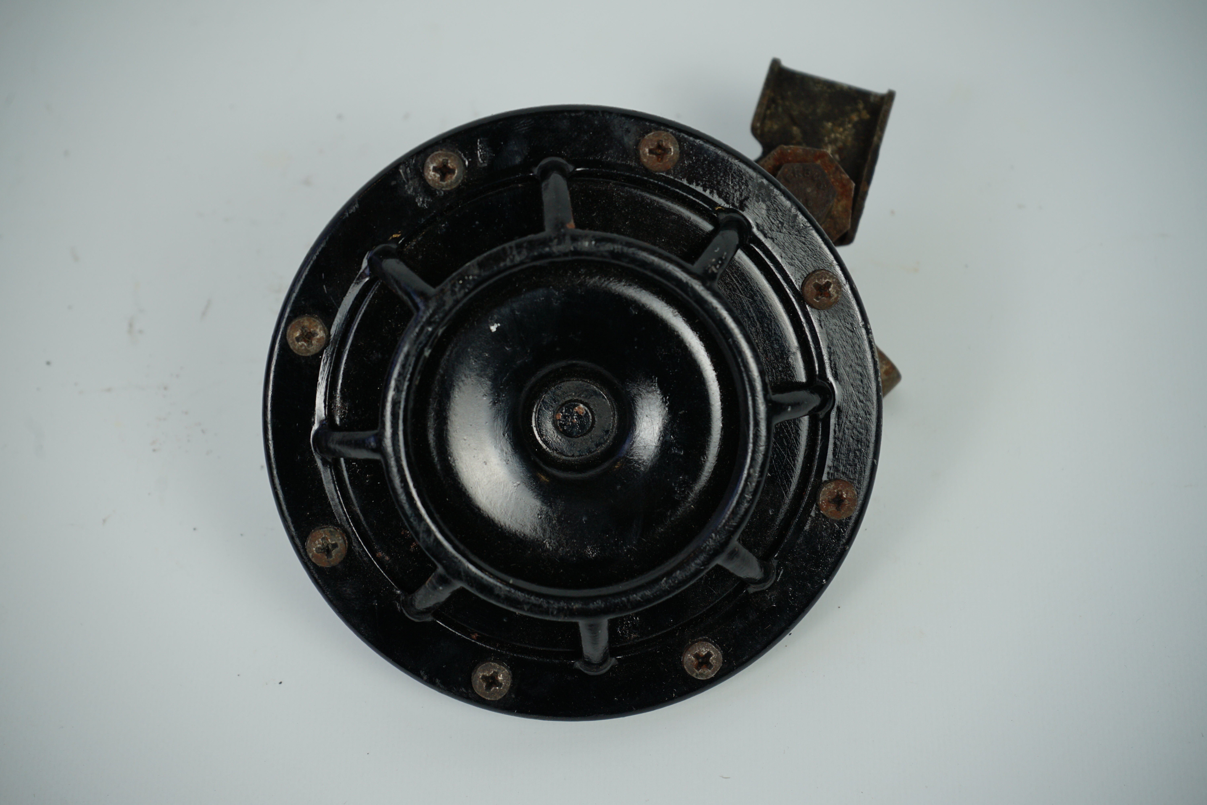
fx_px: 2347
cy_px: 402
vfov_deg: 19.5
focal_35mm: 70
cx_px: 604
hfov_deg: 28.8
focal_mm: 70
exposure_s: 1/200
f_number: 7.1
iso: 200
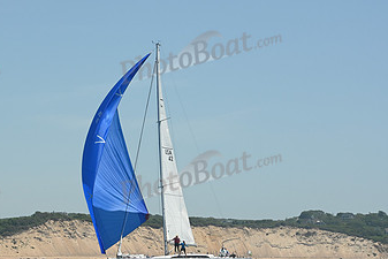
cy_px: 131
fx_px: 1671
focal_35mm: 155
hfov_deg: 13.2
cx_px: 61
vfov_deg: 8.9
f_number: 9
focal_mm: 90
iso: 320
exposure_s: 1/1000
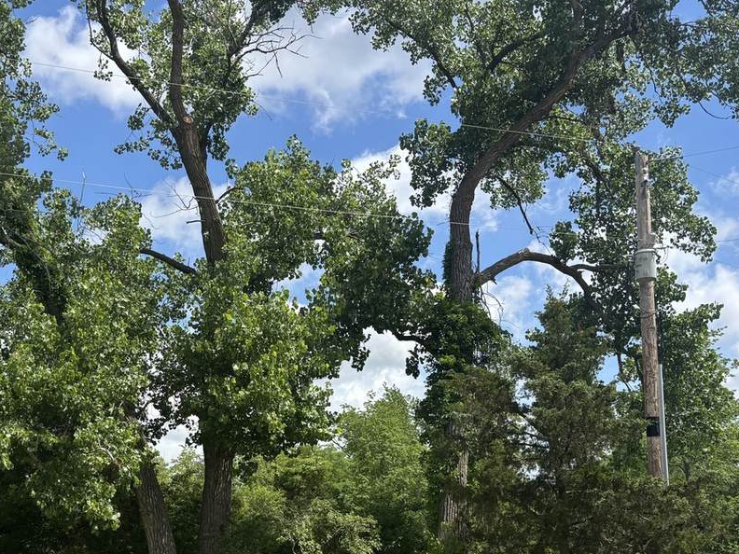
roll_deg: -0.8
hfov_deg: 44.0
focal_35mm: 42
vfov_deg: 33.7
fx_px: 897
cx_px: 236
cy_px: 411
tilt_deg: +8.6
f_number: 1.6
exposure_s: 1/2639
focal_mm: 5.96
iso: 50
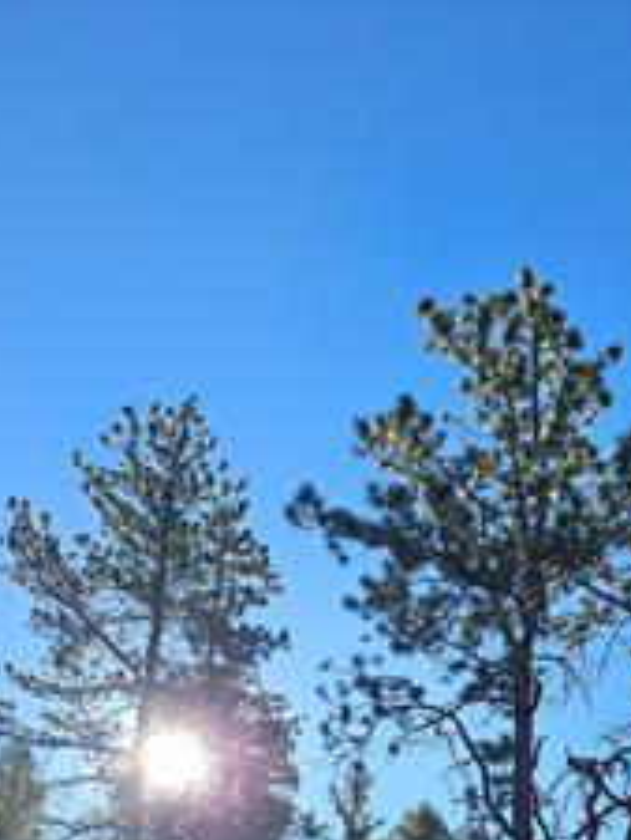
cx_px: 521
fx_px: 1190
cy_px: 795
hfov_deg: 28.9
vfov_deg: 35.9
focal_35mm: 49
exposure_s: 1/981
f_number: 1.8
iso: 25
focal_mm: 5.4
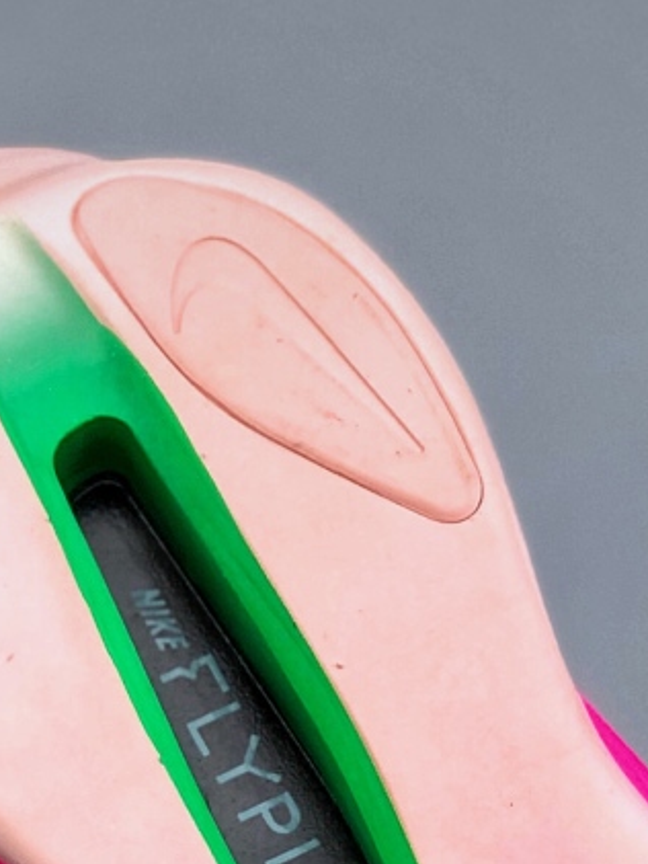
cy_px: 1135
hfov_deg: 7.6
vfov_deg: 9.9
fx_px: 4865
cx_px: 236
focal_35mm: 195
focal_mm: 6.6
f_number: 2.8
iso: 40
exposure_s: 1/100
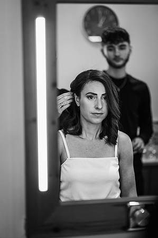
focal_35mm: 85
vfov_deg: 23.9
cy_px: 119
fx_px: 561
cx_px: 79
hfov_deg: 16.0
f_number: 1.8
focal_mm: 85
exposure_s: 1/200
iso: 200
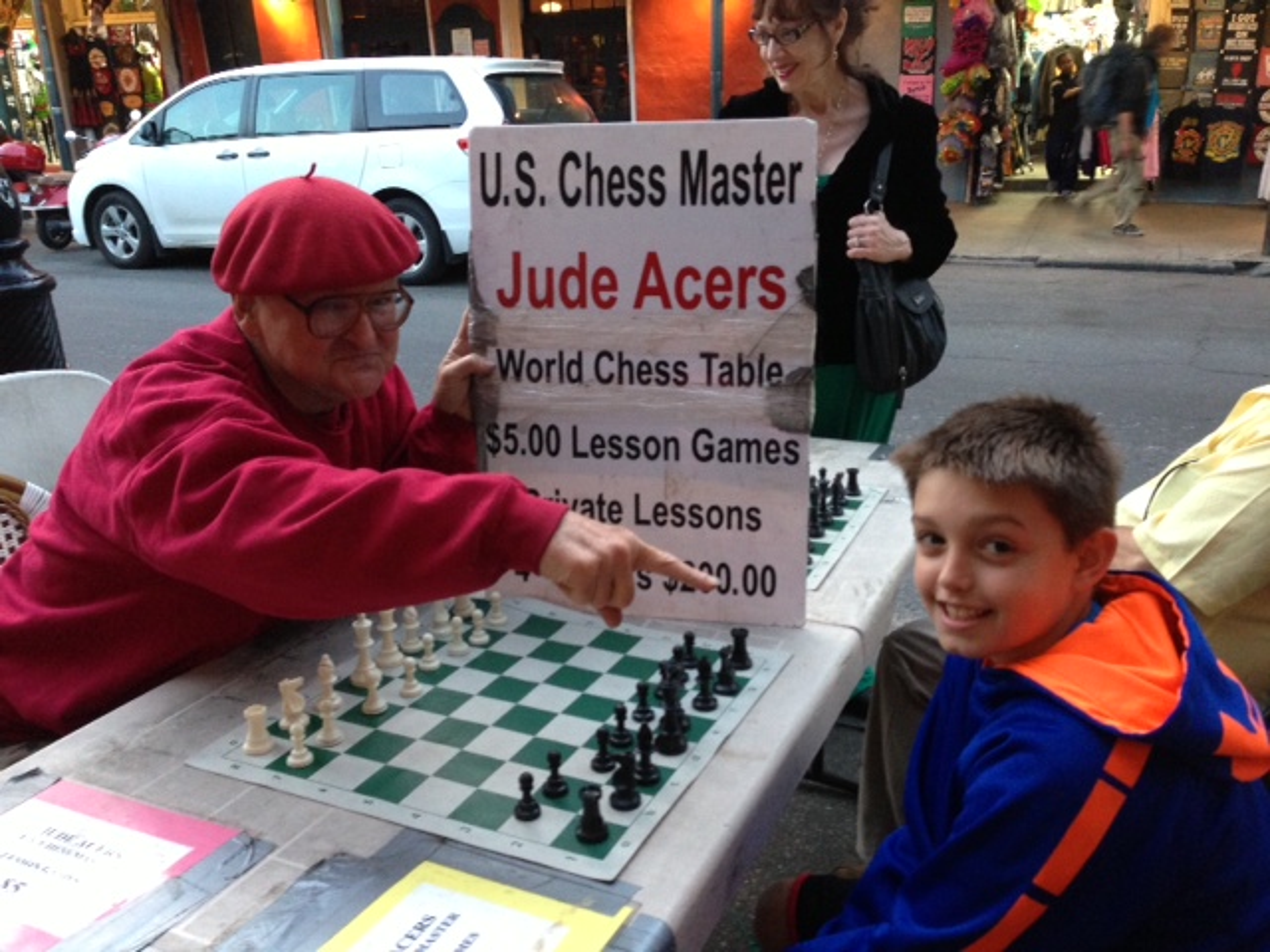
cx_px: 635
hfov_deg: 55.4
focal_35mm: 33
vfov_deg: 42.9
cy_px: 476
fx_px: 1211
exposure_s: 1/20
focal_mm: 4.13
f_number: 2.4
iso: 250
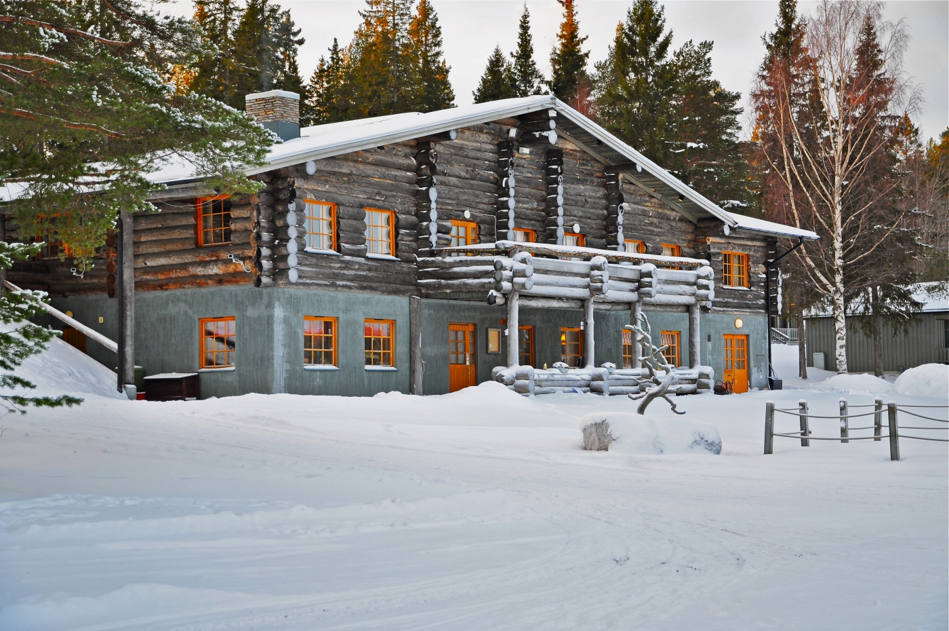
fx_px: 1659
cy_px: 316
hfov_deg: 31.9
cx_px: 474
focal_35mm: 63
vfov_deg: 21.5
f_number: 4.8
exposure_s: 1/50
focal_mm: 42
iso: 200
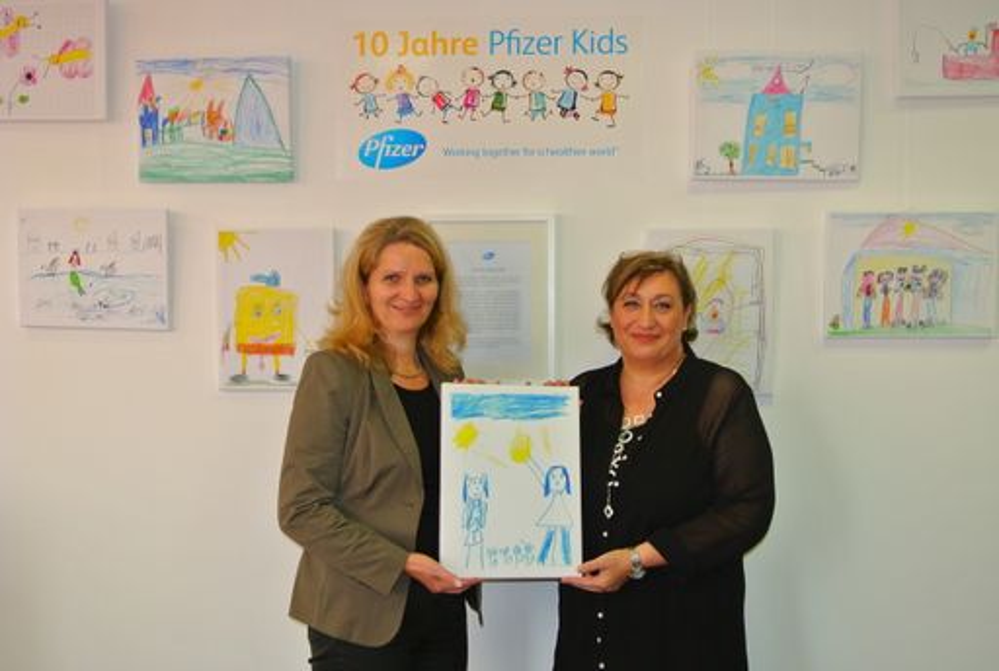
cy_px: 336
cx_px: 500
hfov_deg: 48.4
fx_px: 1113
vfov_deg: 33.6
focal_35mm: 40
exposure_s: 1/60
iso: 450
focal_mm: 15.1
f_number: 4.2
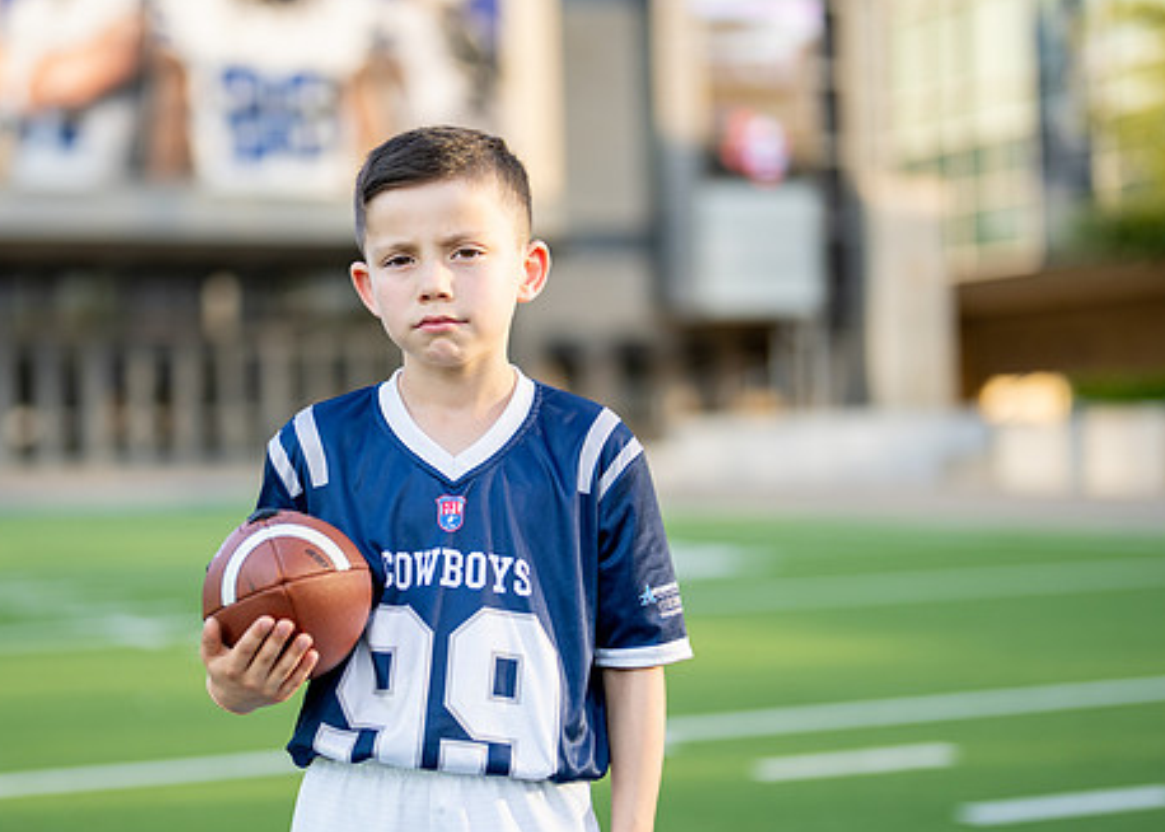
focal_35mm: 78
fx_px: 2580
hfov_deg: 25.4
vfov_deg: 18.3
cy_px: 413
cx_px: 454
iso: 100
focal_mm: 50
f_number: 1.2
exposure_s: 1/1600
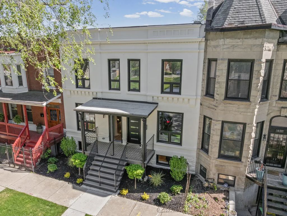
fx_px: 199
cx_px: 144
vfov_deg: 56.9
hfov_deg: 71.6
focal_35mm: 24
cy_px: 108
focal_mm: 12.29
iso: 170
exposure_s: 1/2000
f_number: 2.8
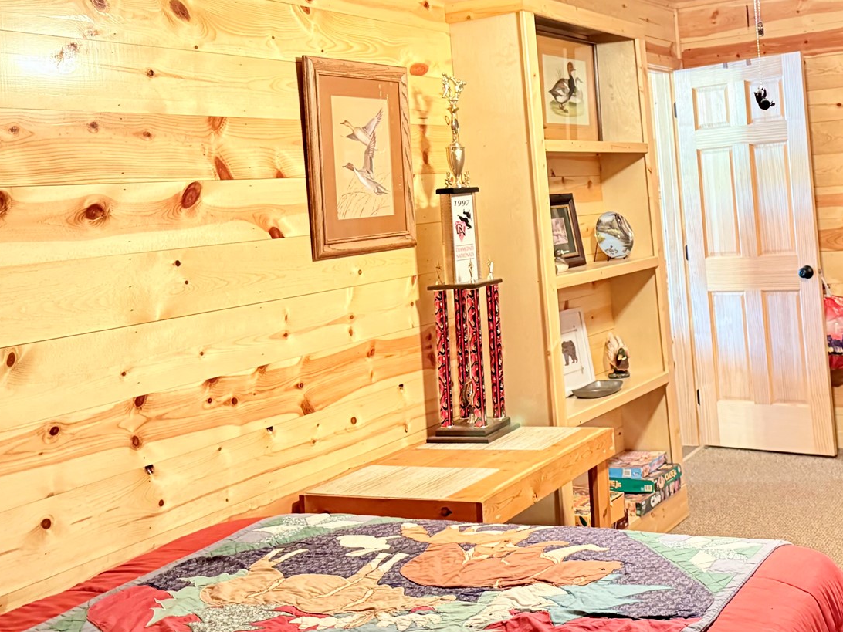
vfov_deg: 31.7
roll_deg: +4.8
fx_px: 1096
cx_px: 631
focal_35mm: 45
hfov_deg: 40.9
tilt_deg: +0.6
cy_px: 172
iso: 2000
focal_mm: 6.76
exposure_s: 1/15
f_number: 1.78
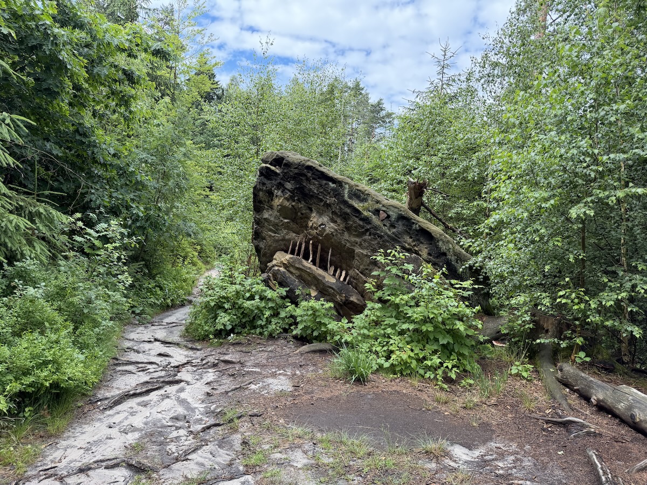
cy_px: 242
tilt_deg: -1.0
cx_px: 324
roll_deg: -3.5
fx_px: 449
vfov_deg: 56.8
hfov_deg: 71.6
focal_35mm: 24
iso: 100
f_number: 1.78
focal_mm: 6.76
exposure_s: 1/967
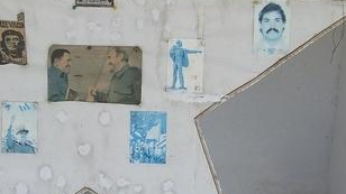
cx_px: 71
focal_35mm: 86
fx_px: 789
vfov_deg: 14.0
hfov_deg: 24.4
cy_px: 66
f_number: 4
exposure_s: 1/160
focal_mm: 7.9
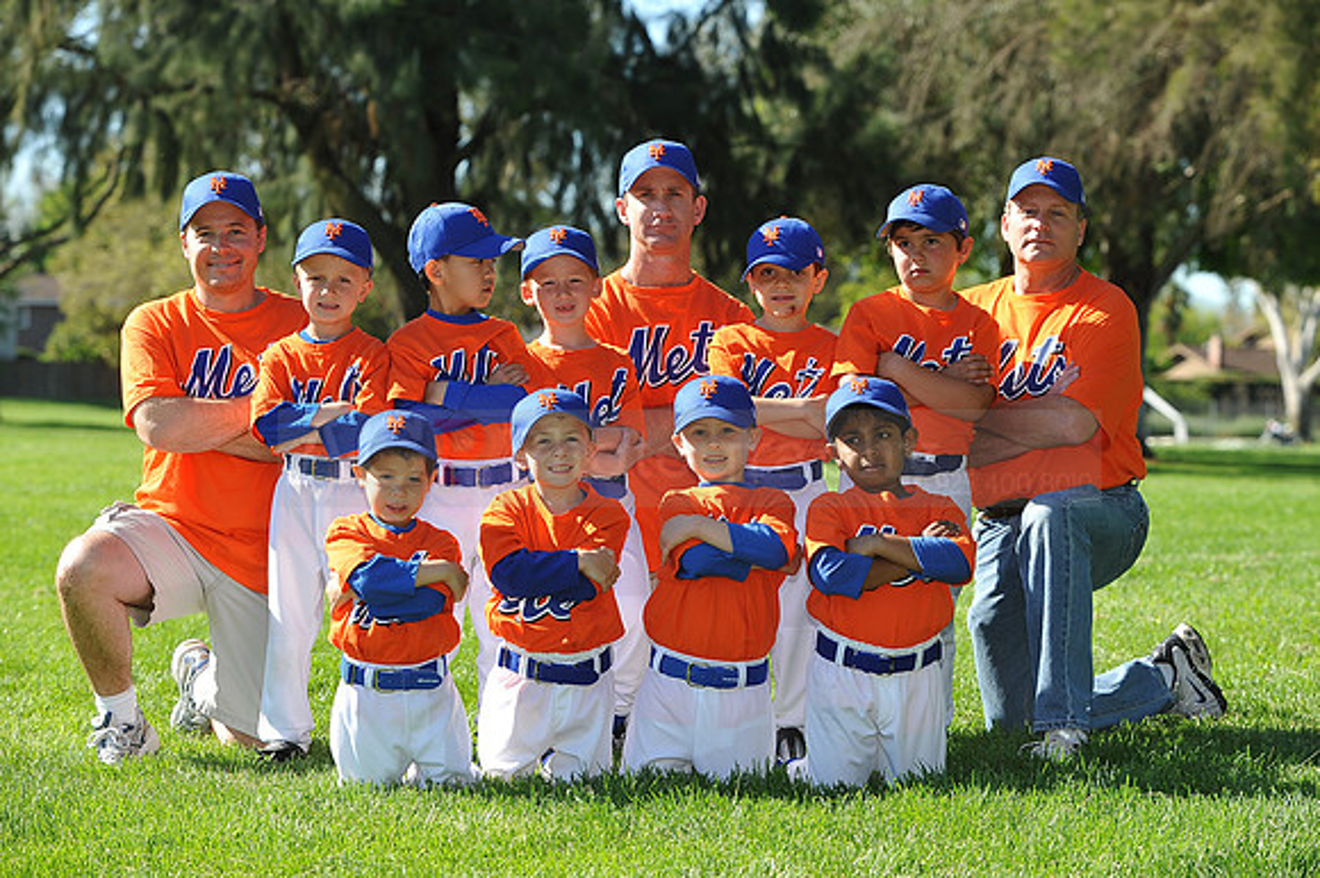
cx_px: 660
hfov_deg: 19.5
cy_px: 439
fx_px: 3848
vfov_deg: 13.0
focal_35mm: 105
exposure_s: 1/400
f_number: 6.3
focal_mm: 105
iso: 200
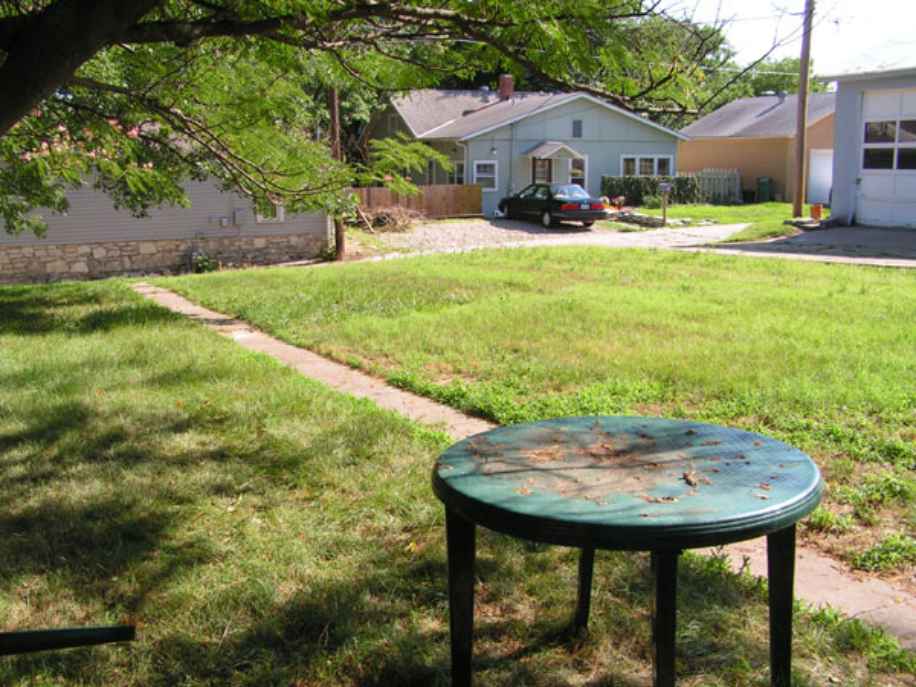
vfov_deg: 37.7
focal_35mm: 38
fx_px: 1006
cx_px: 458
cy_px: 344
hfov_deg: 49.0
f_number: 5.6
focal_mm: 6.3
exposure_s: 1/125
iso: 50
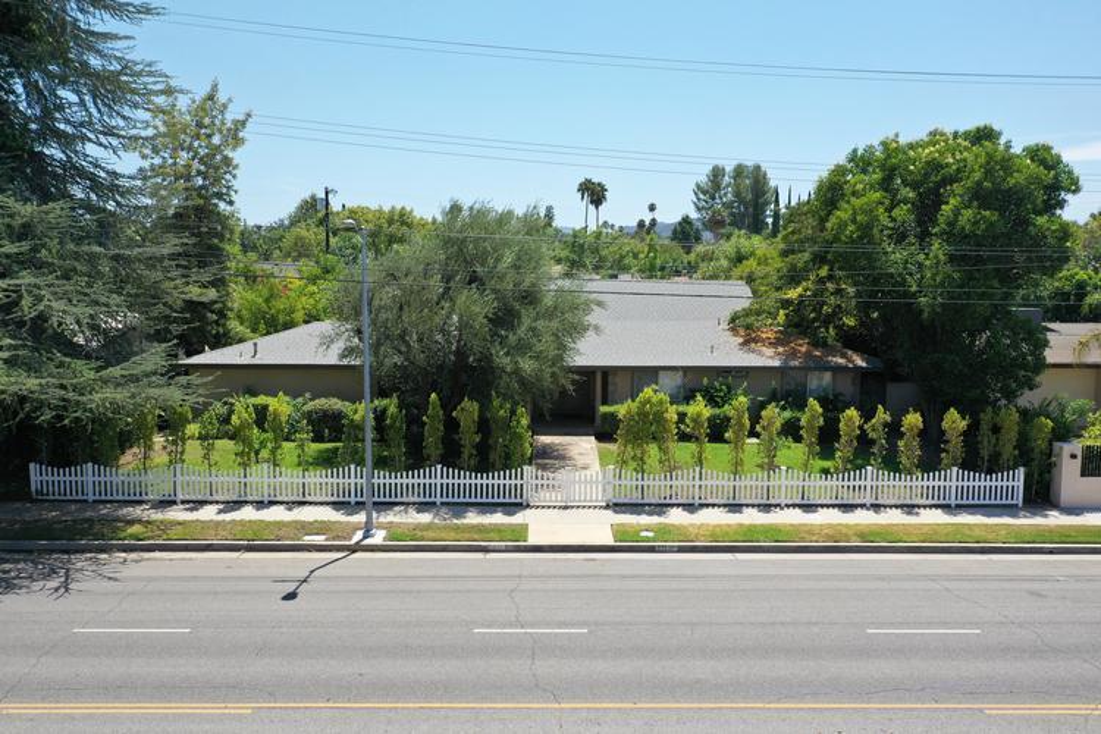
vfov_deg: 46.4
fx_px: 856
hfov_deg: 65.5
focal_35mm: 28
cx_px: 550
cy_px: 367
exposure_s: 1/500
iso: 100
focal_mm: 10.26
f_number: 5.6
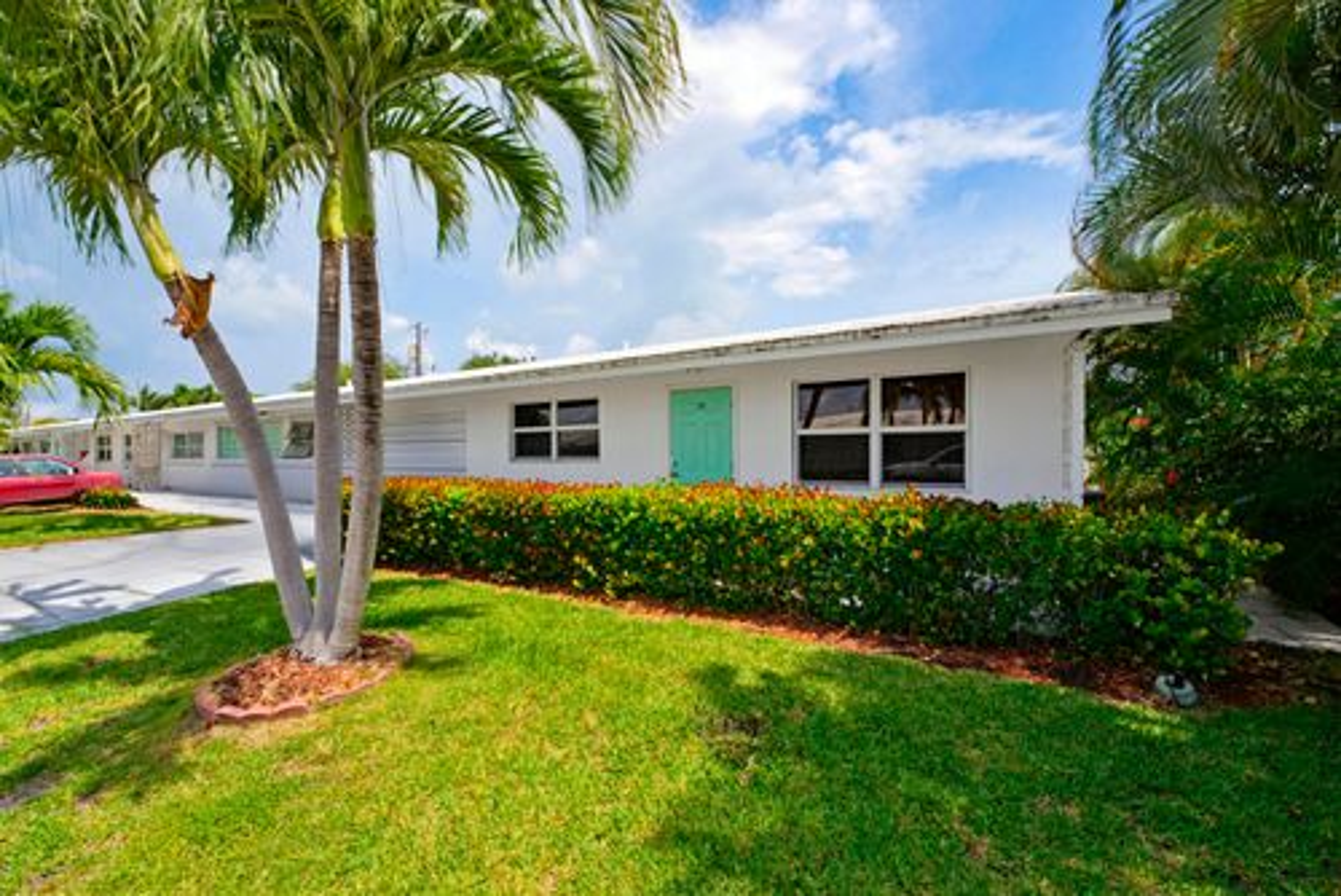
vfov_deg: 78.9
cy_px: 448
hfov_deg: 101.9
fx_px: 544
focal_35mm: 15
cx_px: 670
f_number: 6.3
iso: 80
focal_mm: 14.6
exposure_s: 1/250
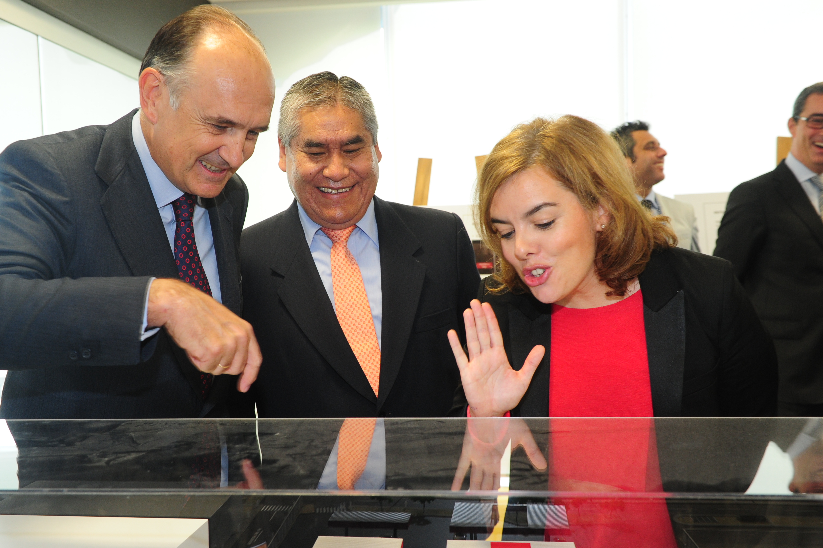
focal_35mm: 39
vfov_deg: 34.2
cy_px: 297
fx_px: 891
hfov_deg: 49.5
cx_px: 386
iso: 1250
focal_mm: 34
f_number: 5
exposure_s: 1/125
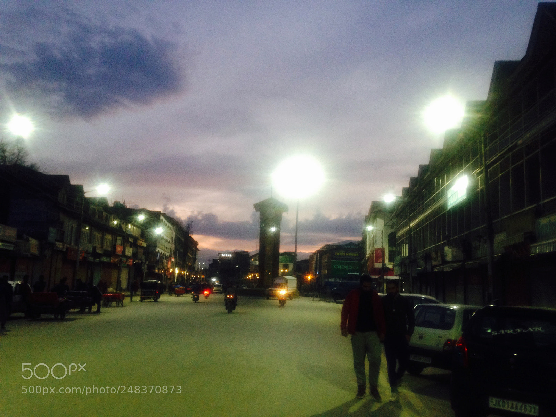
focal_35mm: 33
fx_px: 530
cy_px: 208
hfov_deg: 55.4
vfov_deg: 42.9
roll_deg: -2.4
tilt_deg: +7.8
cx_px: 278
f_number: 2.4
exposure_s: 1/20
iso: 160
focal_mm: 4.12
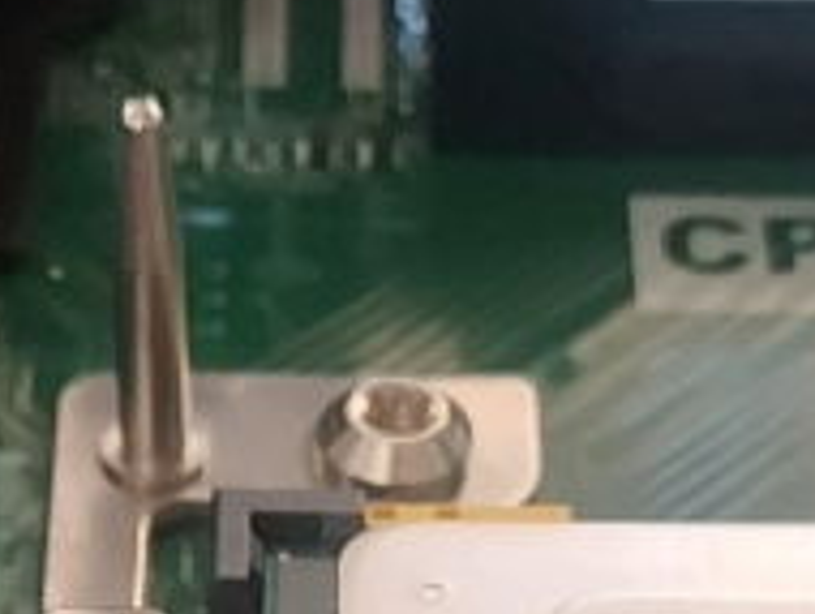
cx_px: 399
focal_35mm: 126
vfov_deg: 10.9
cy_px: 1164
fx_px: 2970
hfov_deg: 15.6
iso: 400
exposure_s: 1/40
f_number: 1.8
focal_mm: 4.6
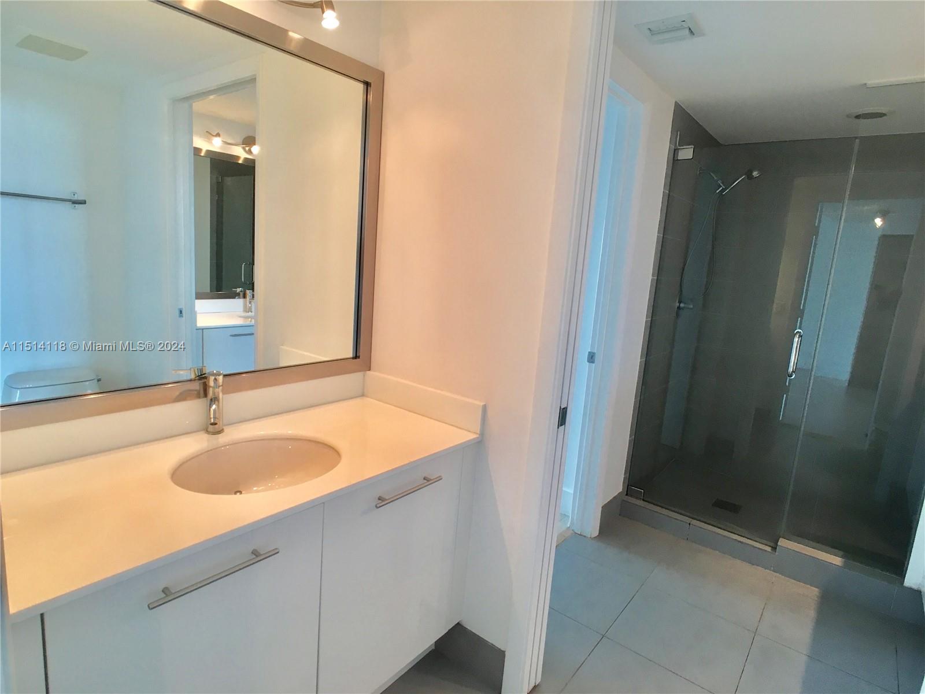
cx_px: 462
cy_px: 347
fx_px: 775
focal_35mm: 29
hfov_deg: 61.7
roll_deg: -4.4
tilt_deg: -8.6
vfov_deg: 48.2
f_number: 2.2
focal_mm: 4.15
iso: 25
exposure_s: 1/30
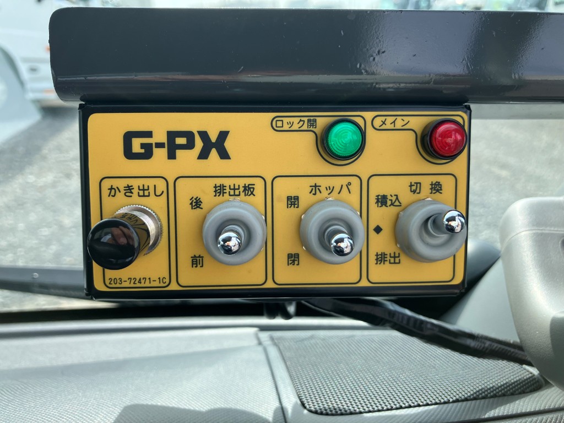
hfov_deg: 63.4
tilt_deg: -19.6
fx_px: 456
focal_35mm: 28
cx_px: 282
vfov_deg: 49.7
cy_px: 212
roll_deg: -0.2
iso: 32
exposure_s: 1/501
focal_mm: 3.99
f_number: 1.8
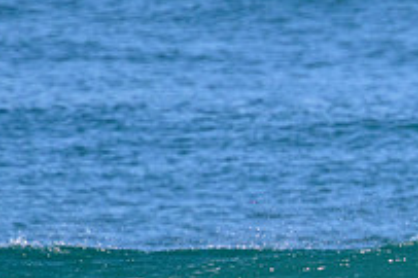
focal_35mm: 2288
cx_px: 550
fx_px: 26544
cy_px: 341
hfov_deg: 0.9
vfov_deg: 0.6
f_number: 11
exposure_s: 1/2000
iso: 2200
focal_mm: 800
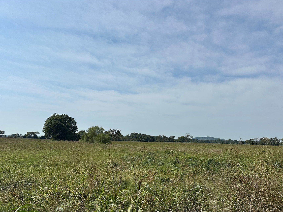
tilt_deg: +1.6
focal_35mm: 27
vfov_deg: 51.2
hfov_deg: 65.3
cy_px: 118
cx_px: 137
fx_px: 221
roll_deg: -0.5
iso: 80
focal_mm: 6.86
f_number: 1.78
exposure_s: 1/9709
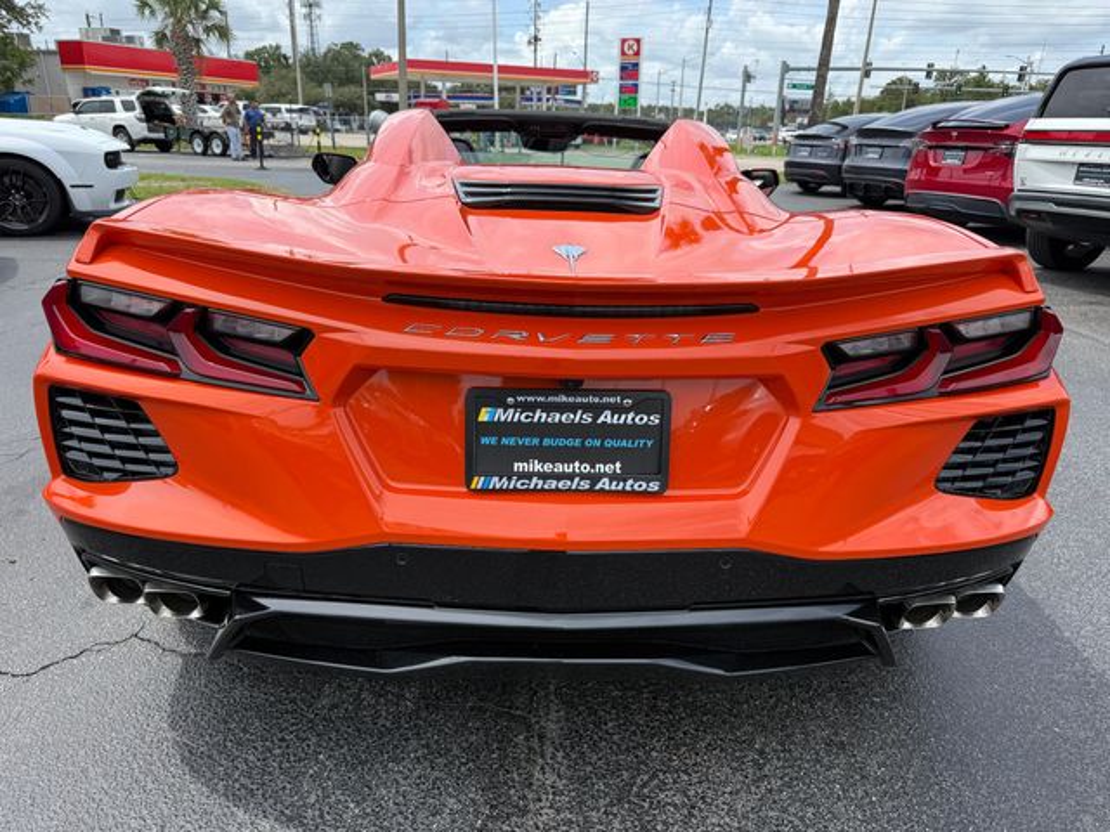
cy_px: 416
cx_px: 555
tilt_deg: -20.3
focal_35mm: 24
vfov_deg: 56.8
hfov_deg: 71.6
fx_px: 770
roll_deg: -2.2
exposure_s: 1/2445
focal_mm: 6.76
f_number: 1.78
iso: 80
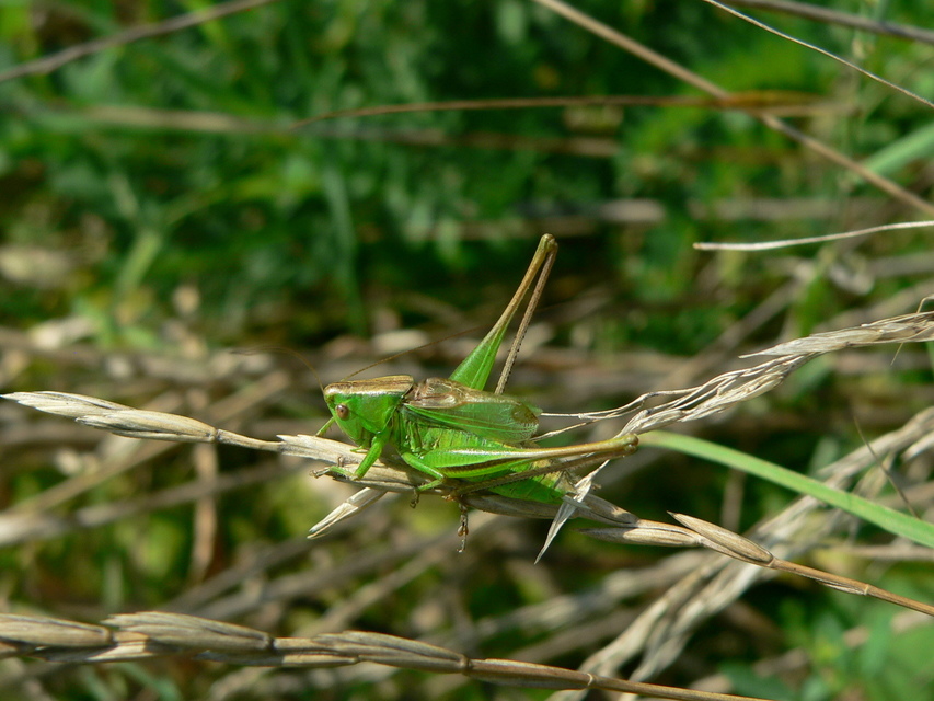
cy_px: 350
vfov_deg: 24.0
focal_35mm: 61
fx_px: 1646
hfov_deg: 31.7
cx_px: 467
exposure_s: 1/500
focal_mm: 10.2
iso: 80
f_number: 4
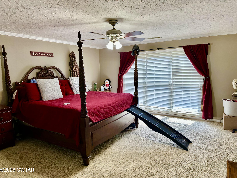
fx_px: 164
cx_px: 118
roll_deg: +1.4
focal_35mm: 24
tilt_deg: -7.3
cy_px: 89
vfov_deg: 56.8
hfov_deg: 71.6
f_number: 1.78
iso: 80
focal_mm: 6.86
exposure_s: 1/120
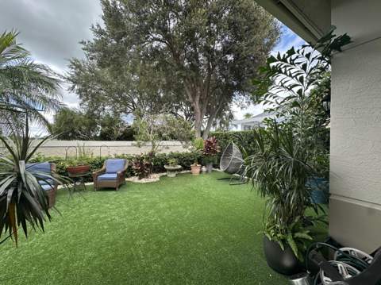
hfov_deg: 102.1
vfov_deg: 85.6
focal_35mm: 14
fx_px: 154
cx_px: 190
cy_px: 142
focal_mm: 2.22
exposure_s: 1/316
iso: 40
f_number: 2.2
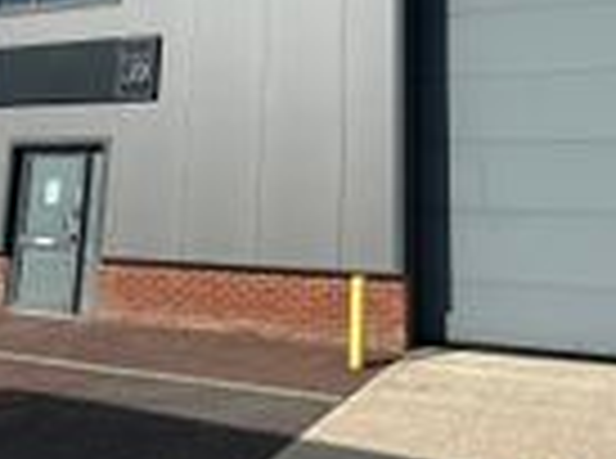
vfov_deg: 33.2
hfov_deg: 45.8
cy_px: 45
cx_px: 337
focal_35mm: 41
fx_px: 728
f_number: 2.2
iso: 50
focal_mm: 2.22
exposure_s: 1/3610
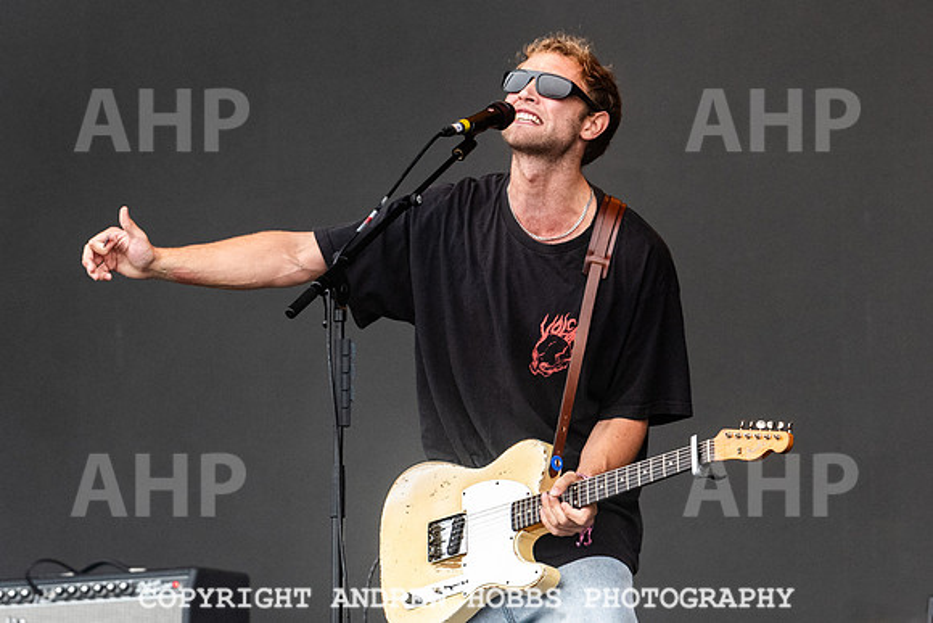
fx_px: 10945
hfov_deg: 4.9
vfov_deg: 3.3
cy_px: 199
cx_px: 546
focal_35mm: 422
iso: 640
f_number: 4.5
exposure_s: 1/800
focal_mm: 200
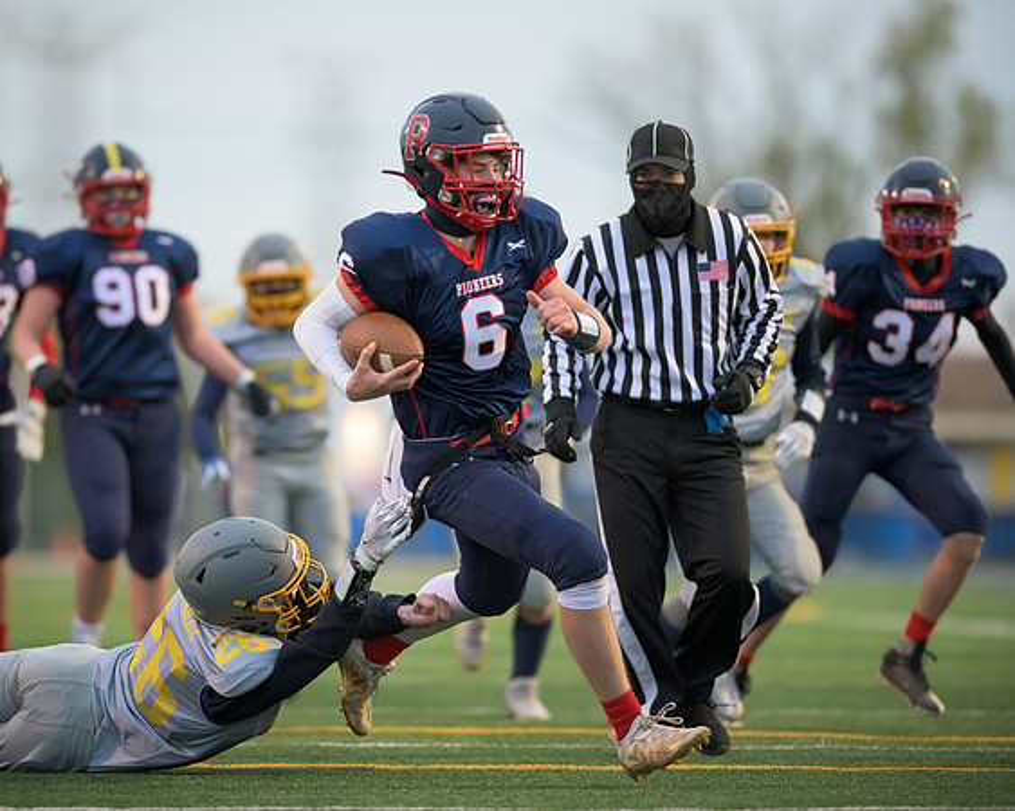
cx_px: 331
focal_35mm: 261
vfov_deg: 5.9
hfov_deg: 7.4
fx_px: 7831
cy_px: 372
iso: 2500
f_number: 2
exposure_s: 1/1600
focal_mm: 200
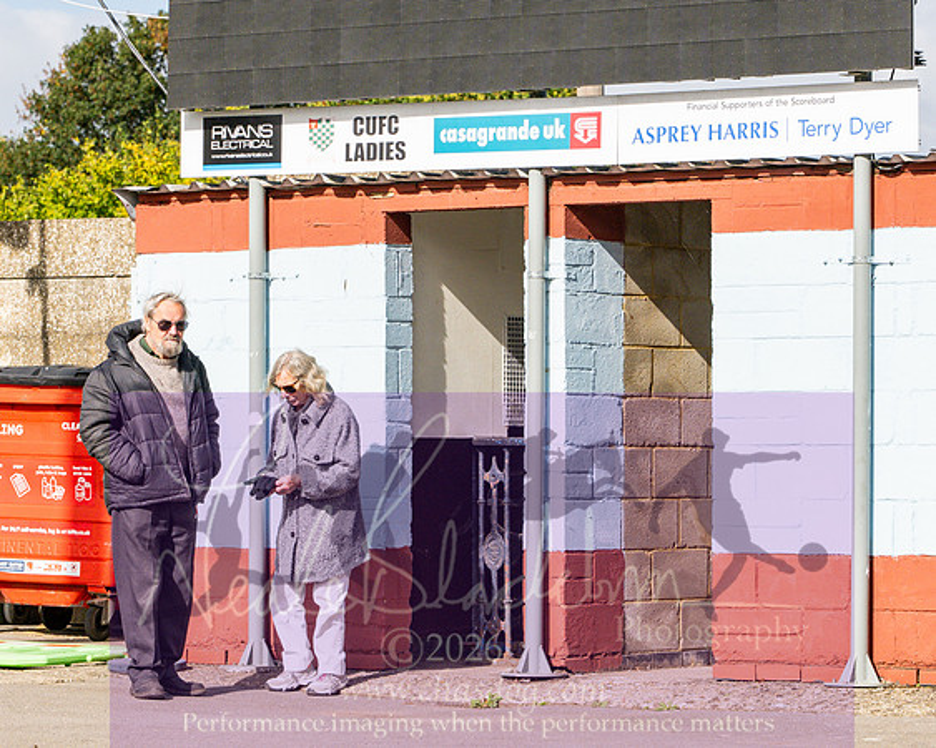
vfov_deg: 8.6
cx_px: 555
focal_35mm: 179
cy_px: 302
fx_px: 4953
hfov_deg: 10.8
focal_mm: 85
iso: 400
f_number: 8
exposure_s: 1/1000
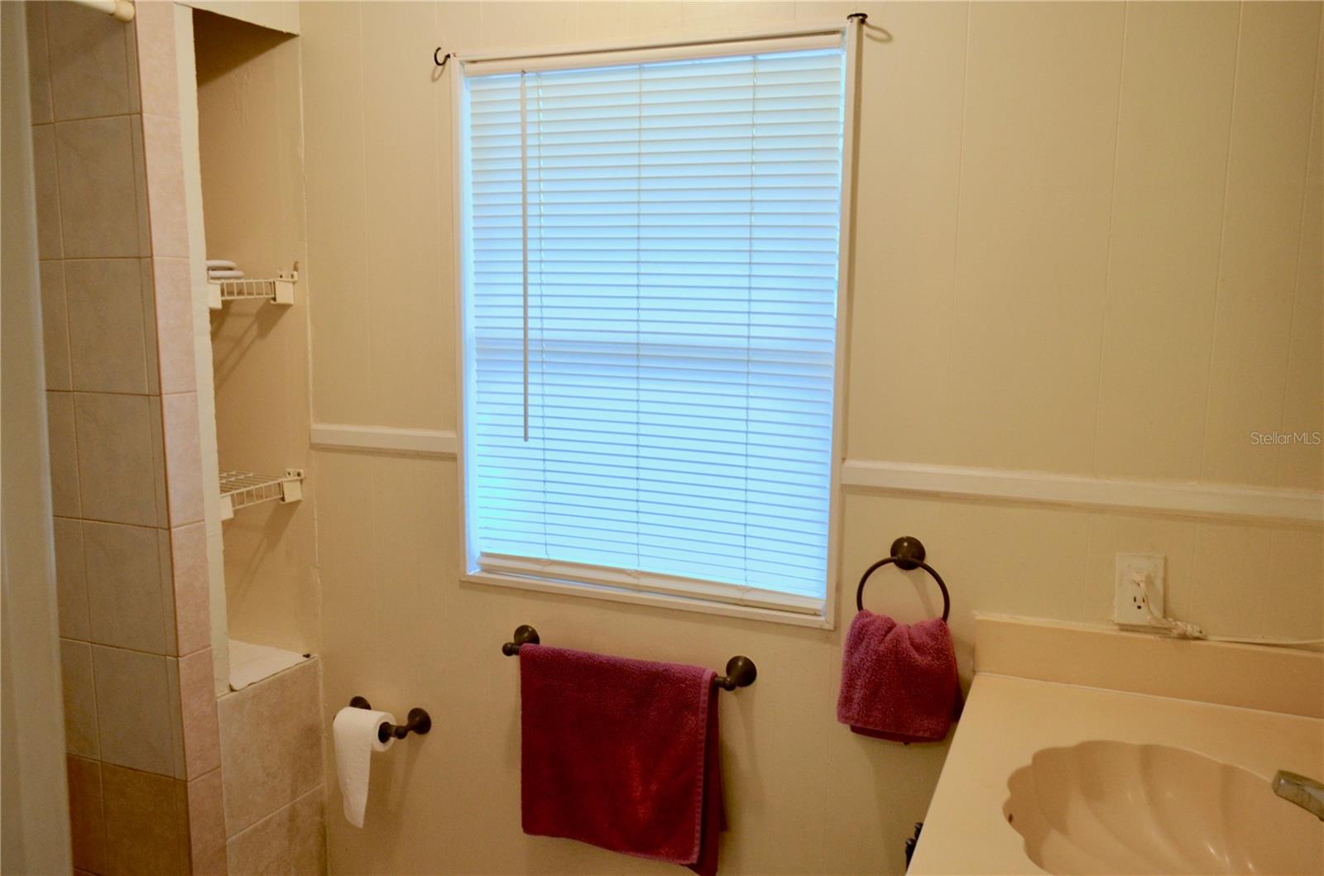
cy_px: 438
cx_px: 662
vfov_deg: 47.7
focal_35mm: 27
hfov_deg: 67.5
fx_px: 991
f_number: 4
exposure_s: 1/60
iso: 720
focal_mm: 18
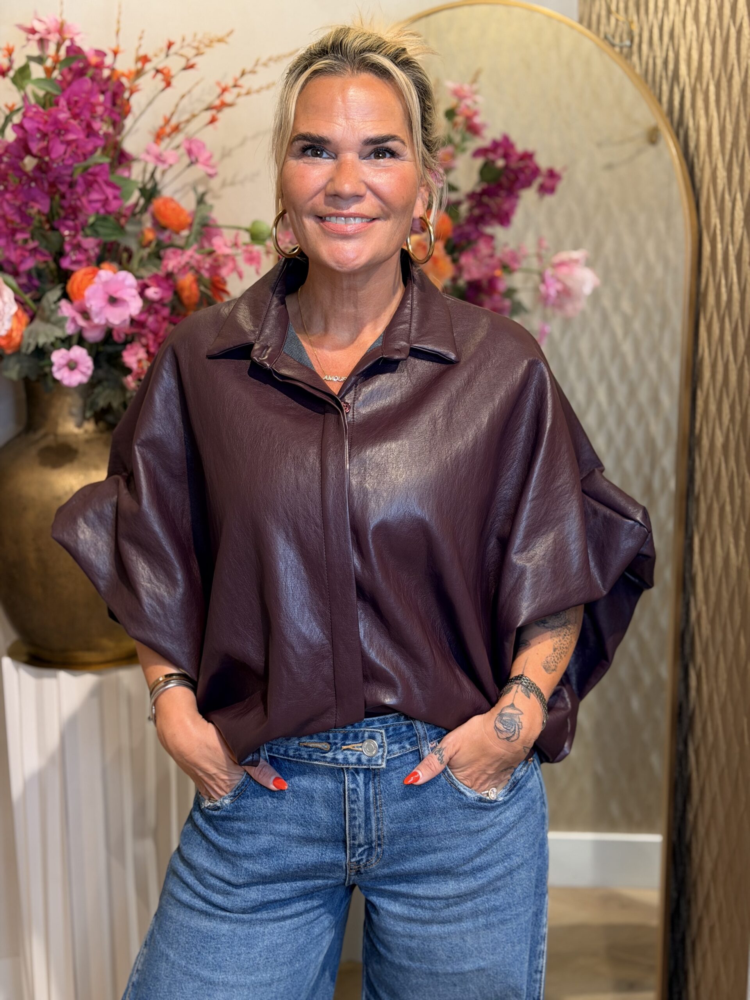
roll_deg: +0.7
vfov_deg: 39.7
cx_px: 375
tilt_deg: -12.2
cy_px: 500
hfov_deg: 30.3
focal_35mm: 48
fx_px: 1387
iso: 64
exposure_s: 1/120
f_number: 1.78
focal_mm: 6.76
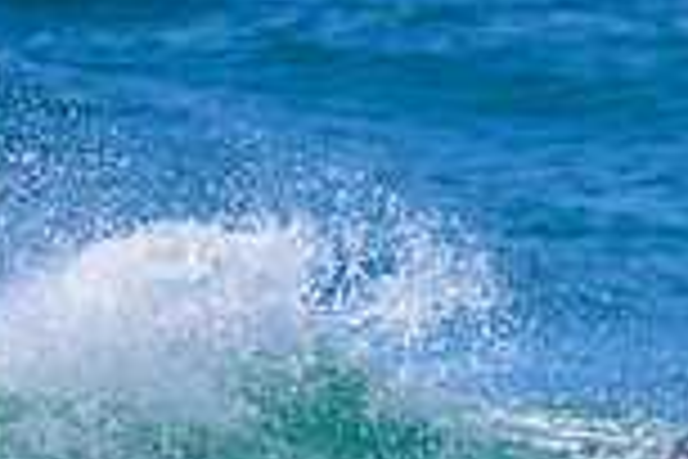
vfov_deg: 0.5
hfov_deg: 0.7
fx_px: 58055
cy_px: 790
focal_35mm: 3038
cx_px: 1025
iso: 1250
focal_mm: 800
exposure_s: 1/2000
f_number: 11
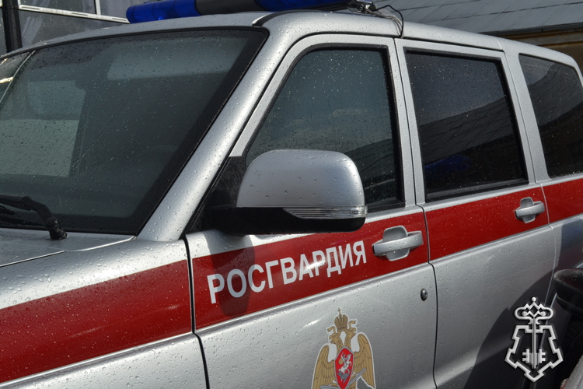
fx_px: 777
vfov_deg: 28.1
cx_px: 292
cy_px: 194
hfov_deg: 41.1
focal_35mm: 48
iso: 100
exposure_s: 1/400
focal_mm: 32
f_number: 10
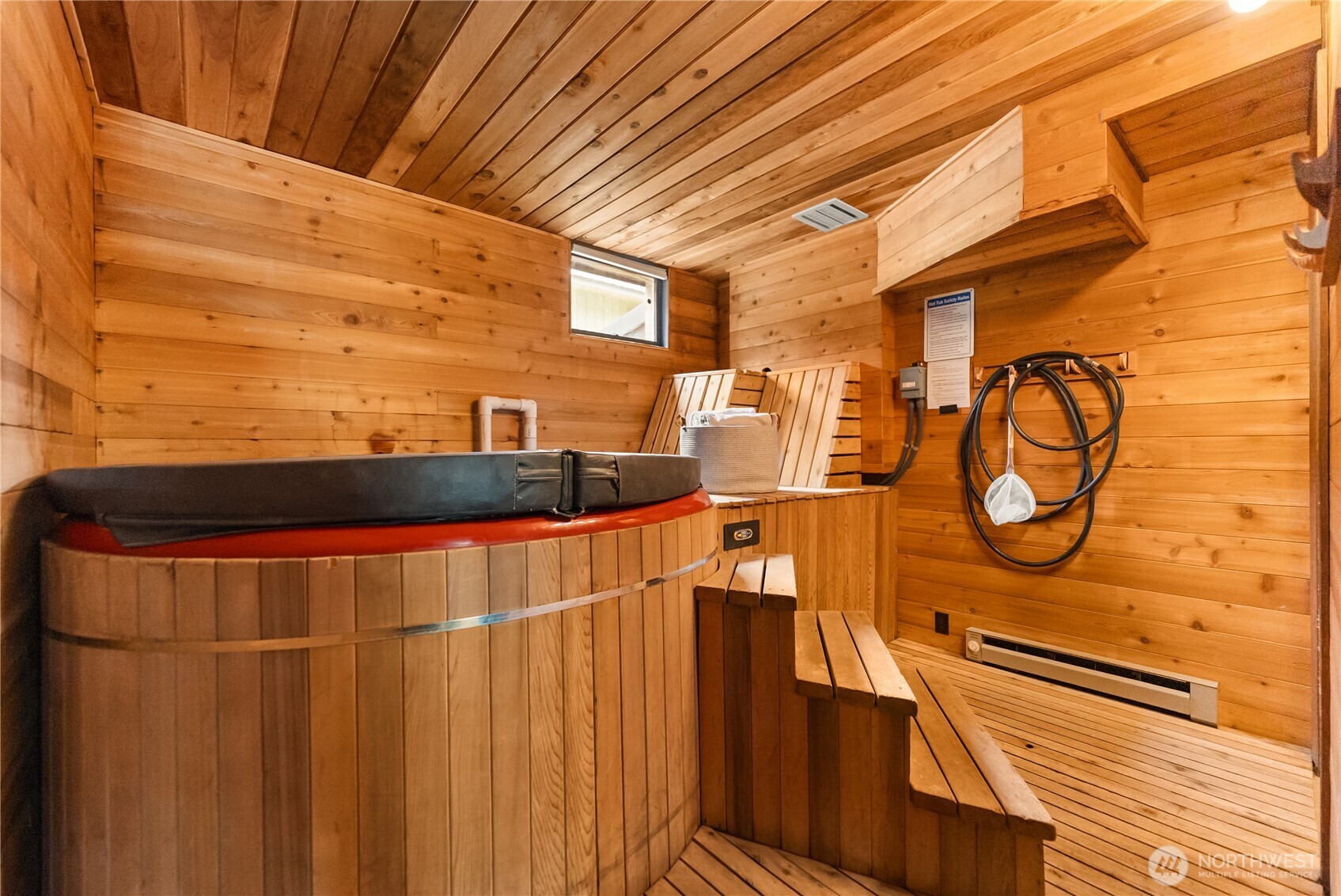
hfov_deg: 104.2
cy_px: 448
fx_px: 522
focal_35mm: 14
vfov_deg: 81.3
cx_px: 670
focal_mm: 14
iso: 1000
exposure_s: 1/15
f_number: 2.8
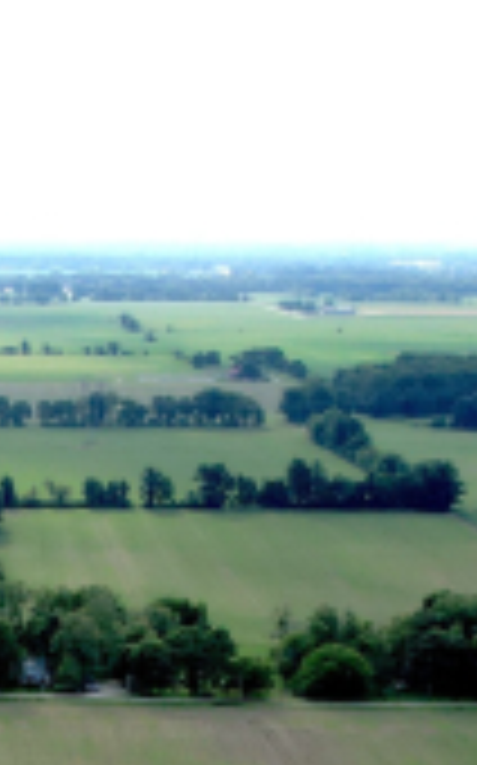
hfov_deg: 12.7
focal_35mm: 99
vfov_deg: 19.3
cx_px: -162
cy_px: 1012
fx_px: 2063
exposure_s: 1/3000
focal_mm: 8.38
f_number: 2.8
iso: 110
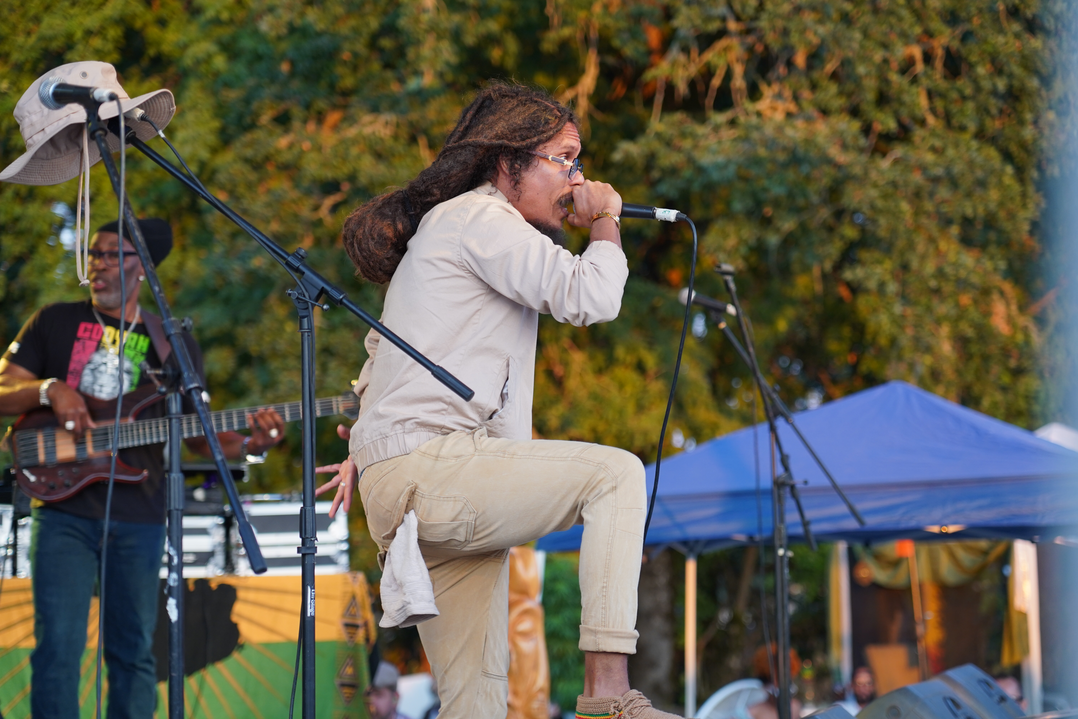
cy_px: 360
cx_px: 539
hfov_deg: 19.5
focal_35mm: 105
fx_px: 3144
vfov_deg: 13.0
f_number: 4
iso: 640
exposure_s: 1/160
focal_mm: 105
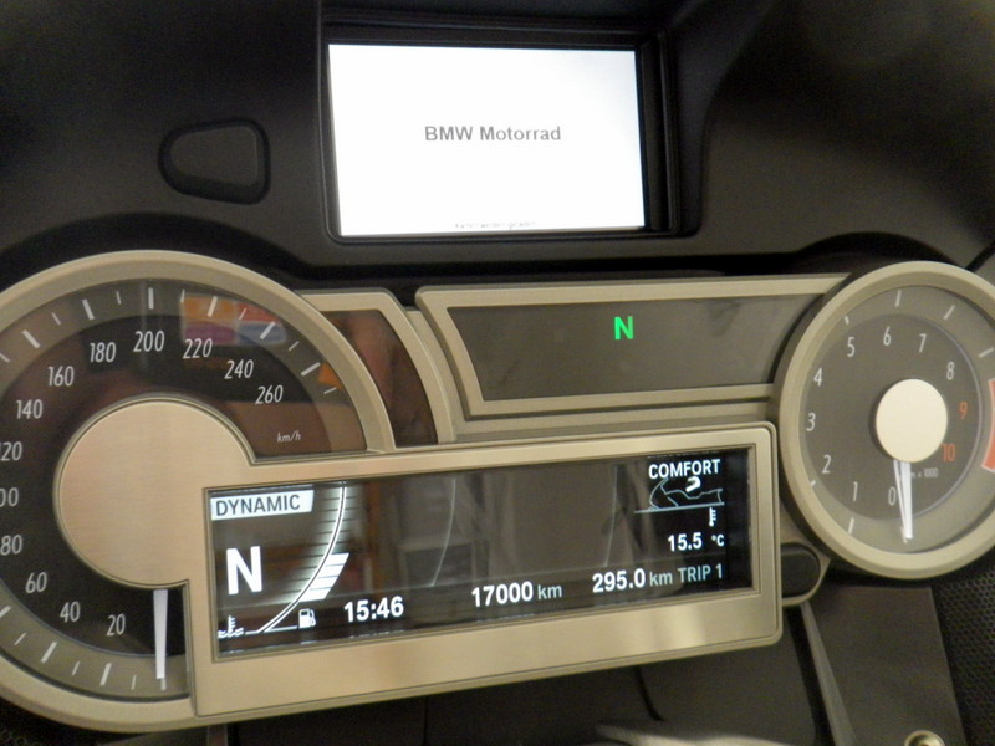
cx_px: 498
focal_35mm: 35
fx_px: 1006
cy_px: 373
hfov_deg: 52.6
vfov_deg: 40.7
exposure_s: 1/60
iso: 400
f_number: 3.8
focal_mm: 6.2
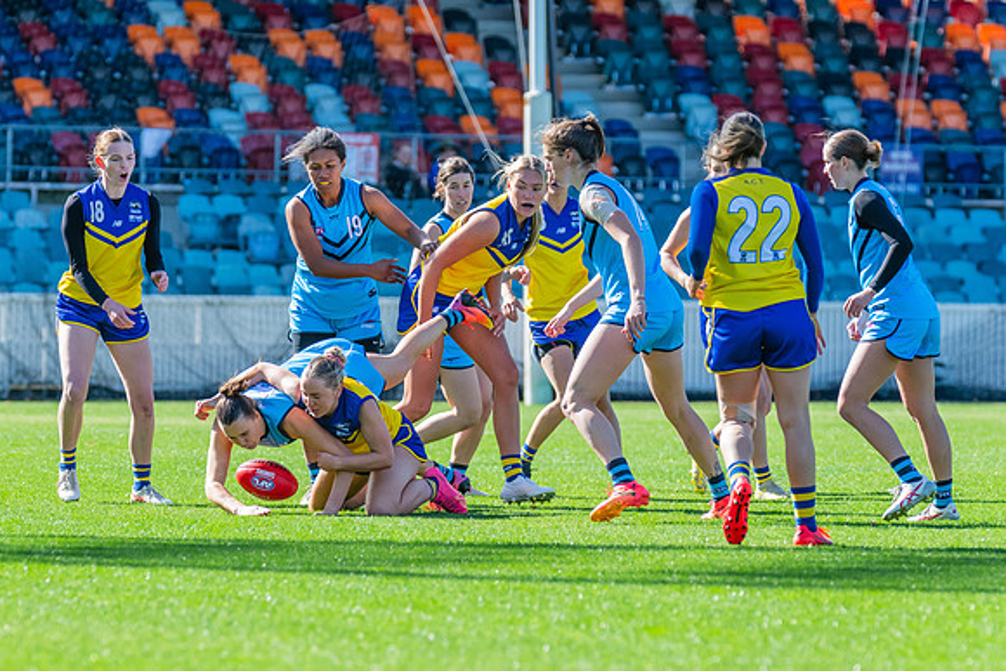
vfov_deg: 3.7
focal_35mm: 369
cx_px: 389
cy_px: 328
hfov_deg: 5.6
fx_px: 10317
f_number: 6.3
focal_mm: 290
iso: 800
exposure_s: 1/1250
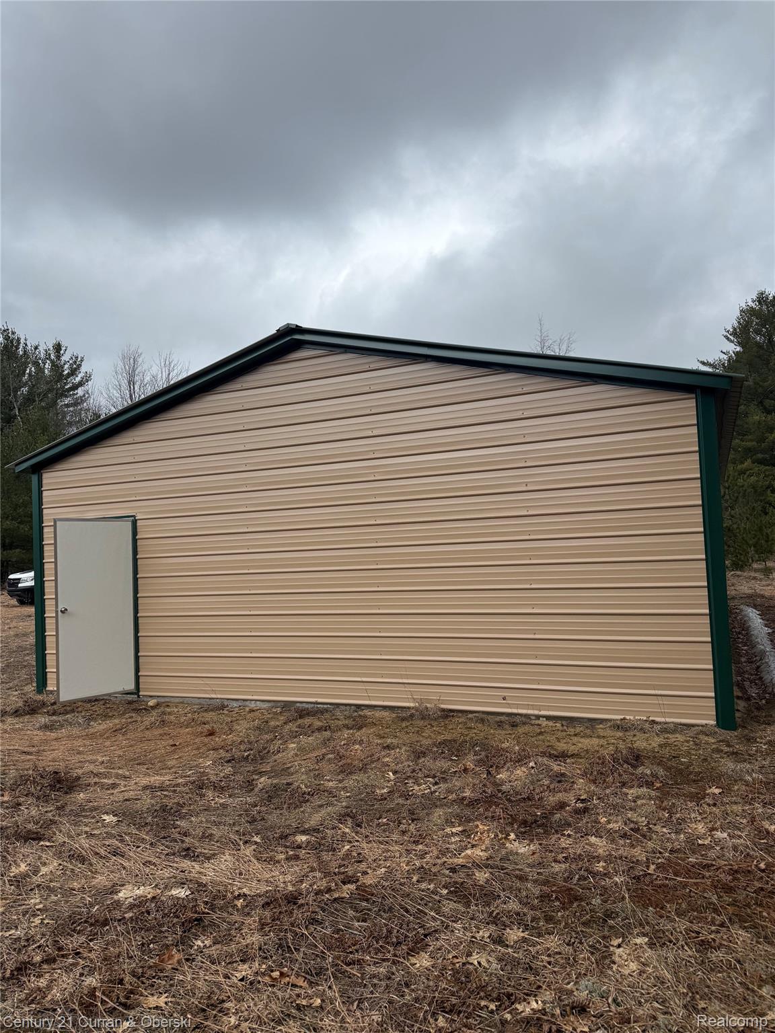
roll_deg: +2.0
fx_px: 716
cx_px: 388
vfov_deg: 71.6
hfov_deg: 56.8
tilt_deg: +2.6
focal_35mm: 24
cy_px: 516
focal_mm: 6.76
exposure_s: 1/3953
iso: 80
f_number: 1.78
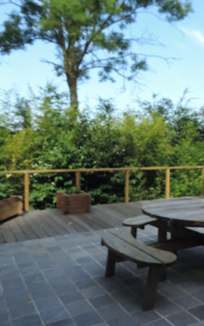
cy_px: 163
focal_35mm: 34
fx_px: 303
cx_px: 153
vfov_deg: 56.7
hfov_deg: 36.4
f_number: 4.7
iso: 800
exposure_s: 1/1600
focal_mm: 4.3
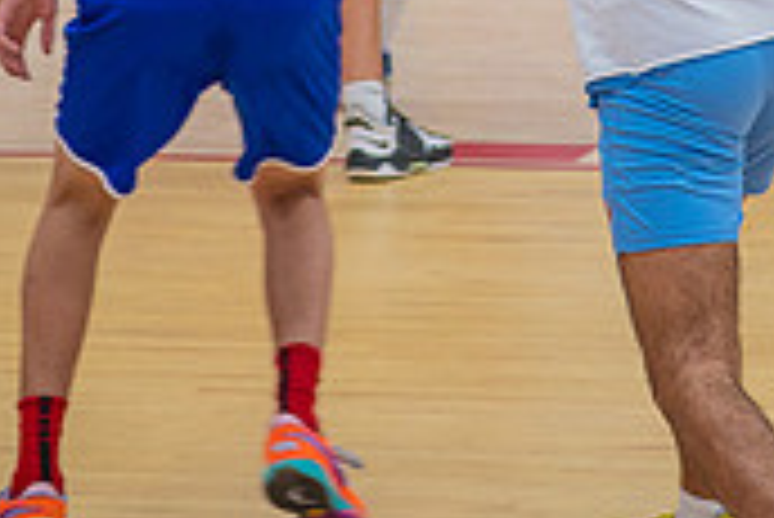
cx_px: 583
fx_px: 7574
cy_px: -410
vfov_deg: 3.9
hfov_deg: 5.8
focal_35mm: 352
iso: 1000
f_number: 5
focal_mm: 135
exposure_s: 1/250
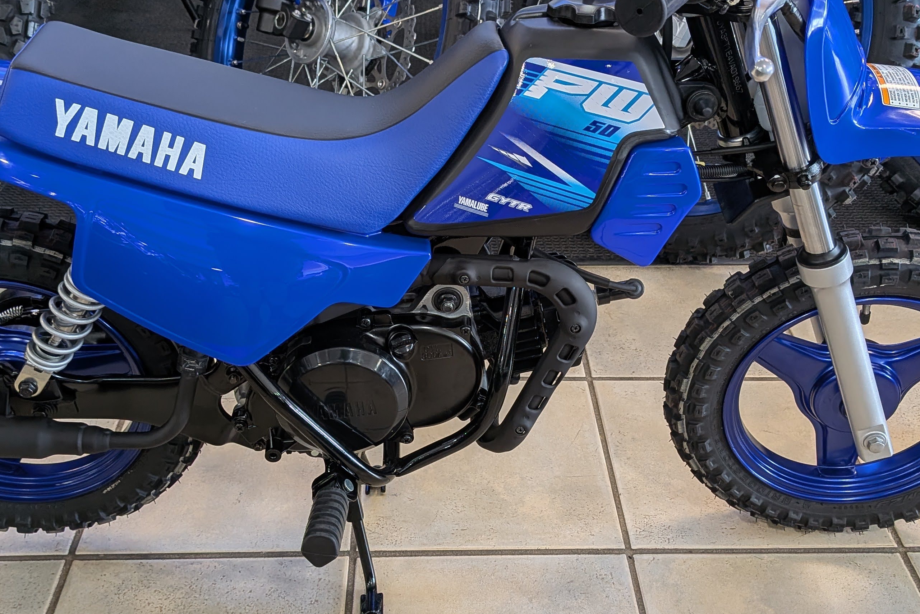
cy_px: 260
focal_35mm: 39
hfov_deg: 49.5
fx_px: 997
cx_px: 437
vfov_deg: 34.1
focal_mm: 4.53
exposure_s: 1/120
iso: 48
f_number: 1.7
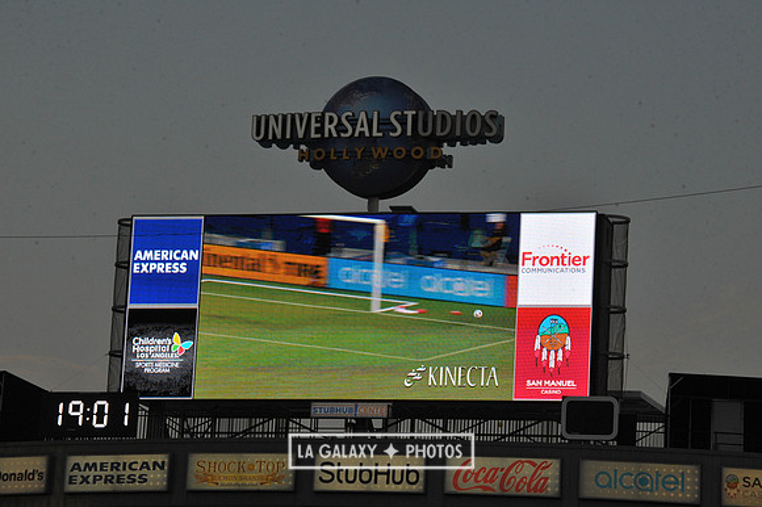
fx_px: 3808
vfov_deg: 7.6
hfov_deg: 11.4
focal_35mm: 180
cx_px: 381
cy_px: 254
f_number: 14
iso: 1600
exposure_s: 1/800
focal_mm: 180
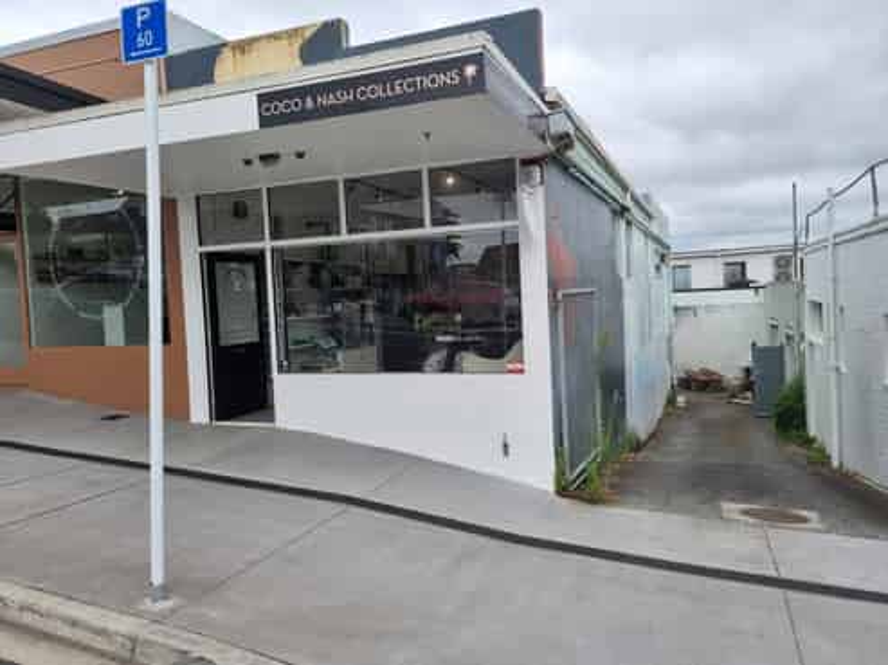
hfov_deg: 67.3
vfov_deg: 53.0
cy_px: 332
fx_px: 666
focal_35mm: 26
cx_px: 444
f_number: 1.8
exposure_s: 1/2488
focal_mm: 5.4
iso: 50
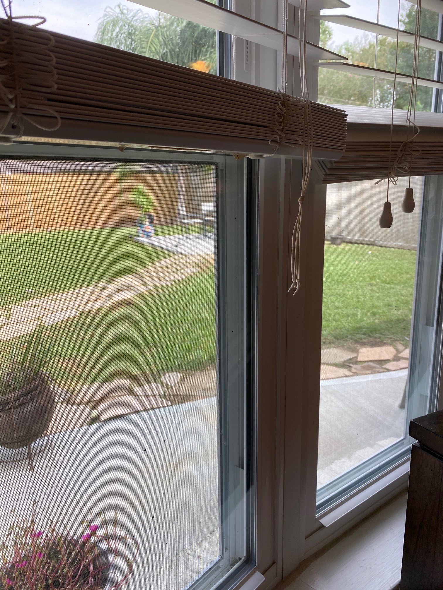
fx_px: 444
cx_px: 222
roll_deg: -0.4
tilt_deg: -12.2
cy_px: 295
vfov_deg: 67.3
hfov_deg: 53.1
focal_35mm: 26
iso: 32
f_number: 1.8
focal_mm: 4.25
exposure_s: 1/307
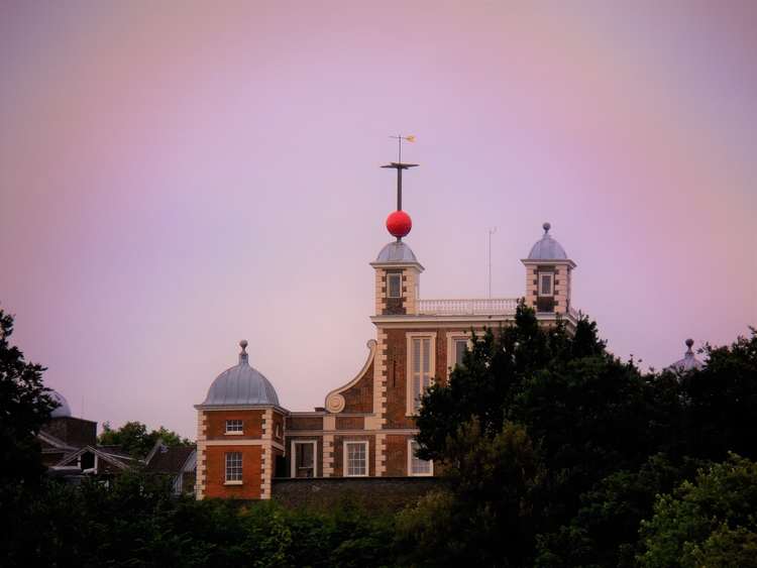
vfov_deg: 5.0
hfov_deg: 6.6
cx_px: 378
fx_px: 6563
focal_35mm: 300
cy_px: 284
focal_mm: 54
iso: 125
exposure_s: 1/160
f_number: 6.3
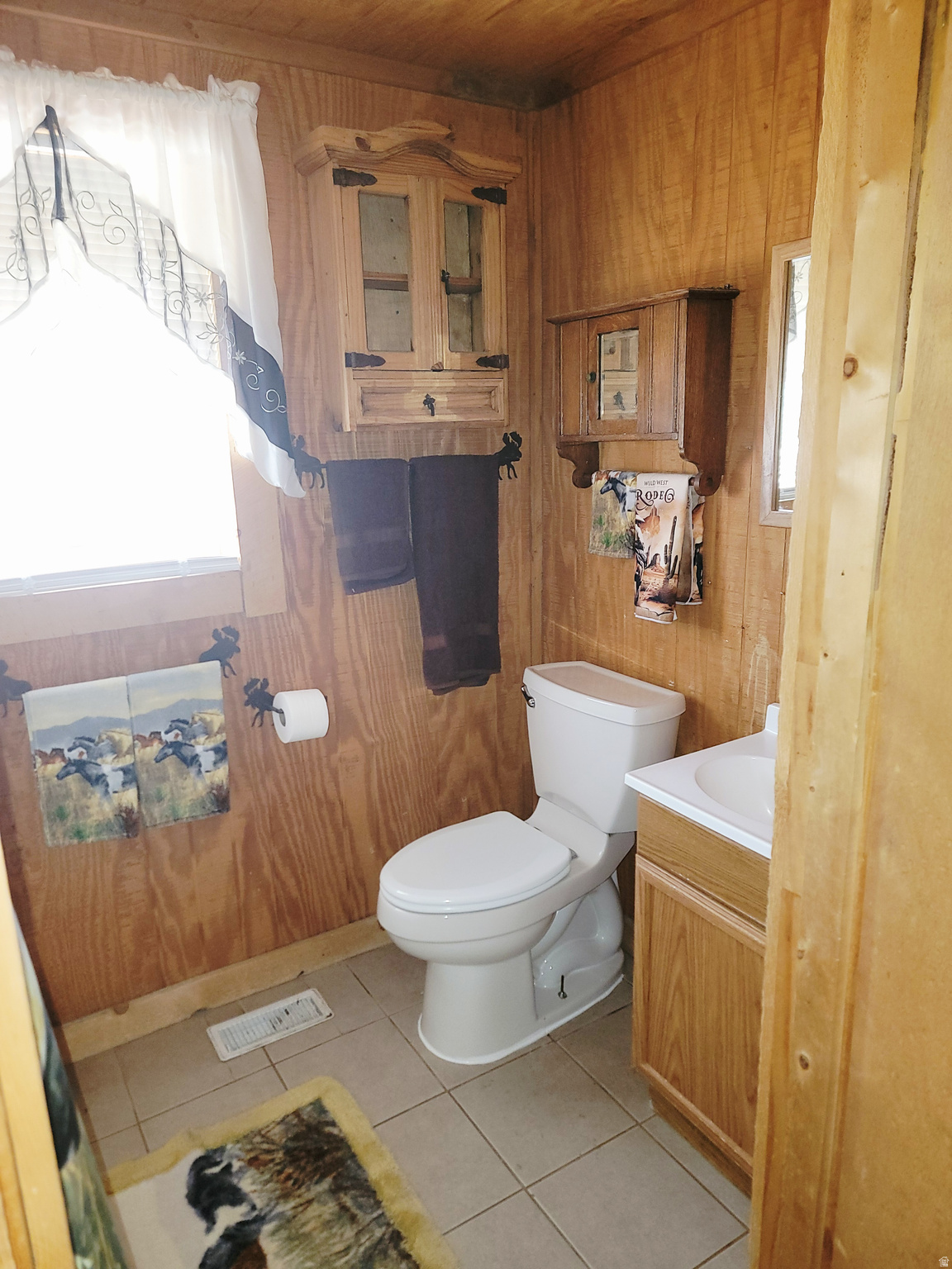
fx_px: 880
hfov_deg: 56.8
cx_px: 476
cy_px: 634
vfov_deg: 71.6
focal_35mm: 24
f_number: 1.8
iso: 125
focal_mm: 6.7
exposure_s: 1/20
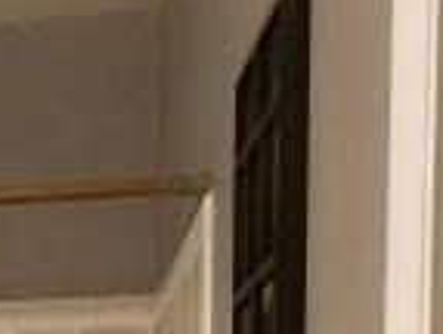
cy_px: 609
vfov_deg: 11.8
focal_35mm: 116
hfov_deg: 15.1
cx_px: -297
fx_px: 1488
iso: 160
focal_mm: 4.2
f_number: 1.7
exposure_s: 1/40
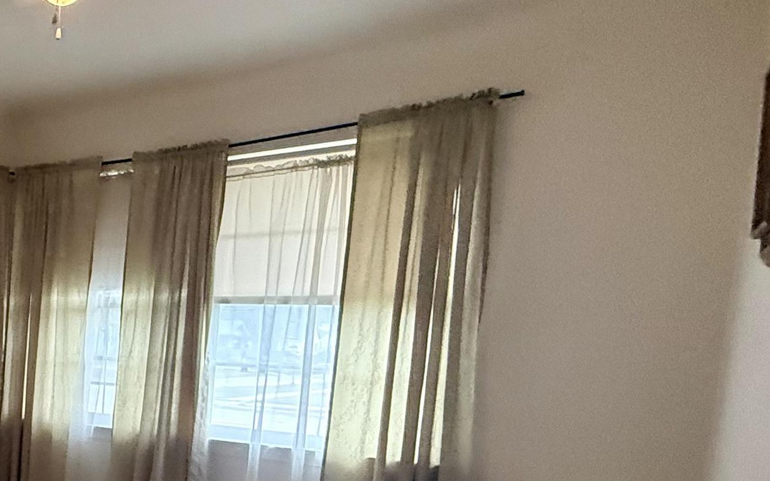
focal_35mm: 37
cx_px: -135
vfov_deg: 32.9
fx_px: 776
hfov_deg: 39.5
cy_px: 422
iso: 500
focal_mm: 2.22
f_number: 2.2
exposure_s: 1/120
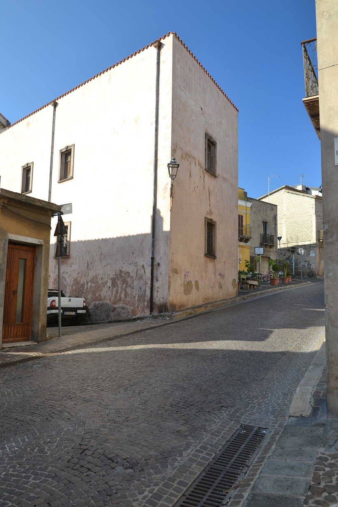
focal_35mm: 28
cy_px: 254
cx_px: 166
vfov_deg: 65.5
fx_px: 394
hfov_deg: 46.4
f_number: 5.6
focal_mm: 18
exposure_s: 1/125
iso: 140
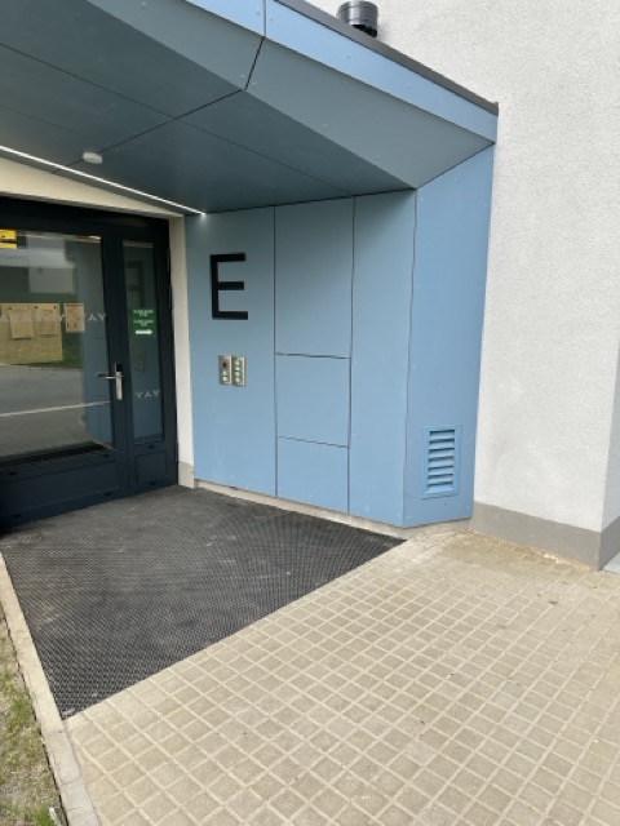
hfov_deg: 56.8
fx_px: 573
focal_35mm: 24
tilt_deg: -10.1
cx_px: 310
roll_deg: -0.7
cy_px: 413
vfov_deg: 71.6
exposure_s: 1/273
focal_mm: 6.86
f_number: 1.78
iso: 80
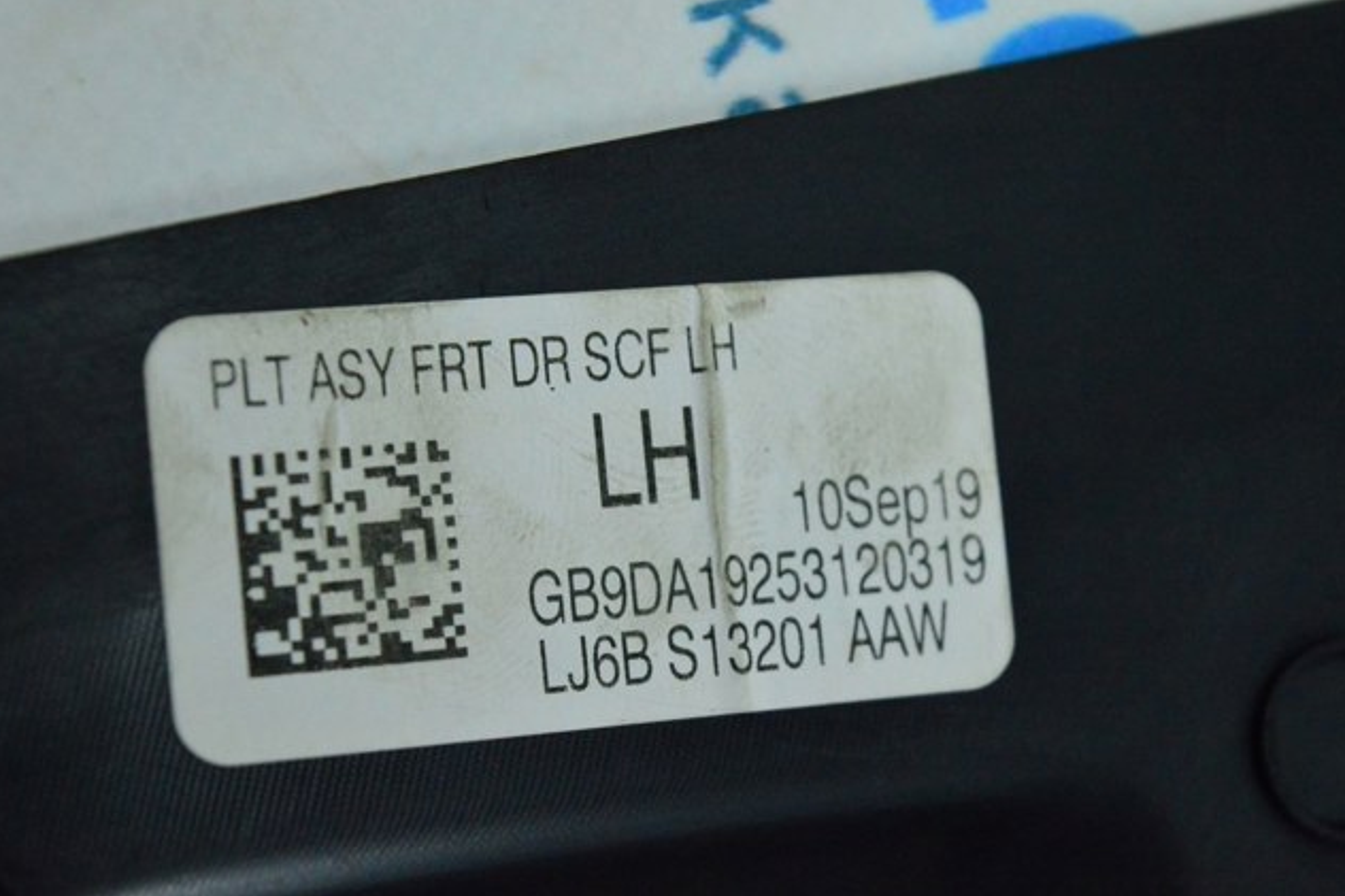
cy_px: 448
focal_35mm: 84
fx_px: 3119
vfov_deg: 16.3
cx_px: 672
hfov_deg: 24.3
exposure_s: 1/640
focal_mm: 55
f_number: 6.3
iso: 6400
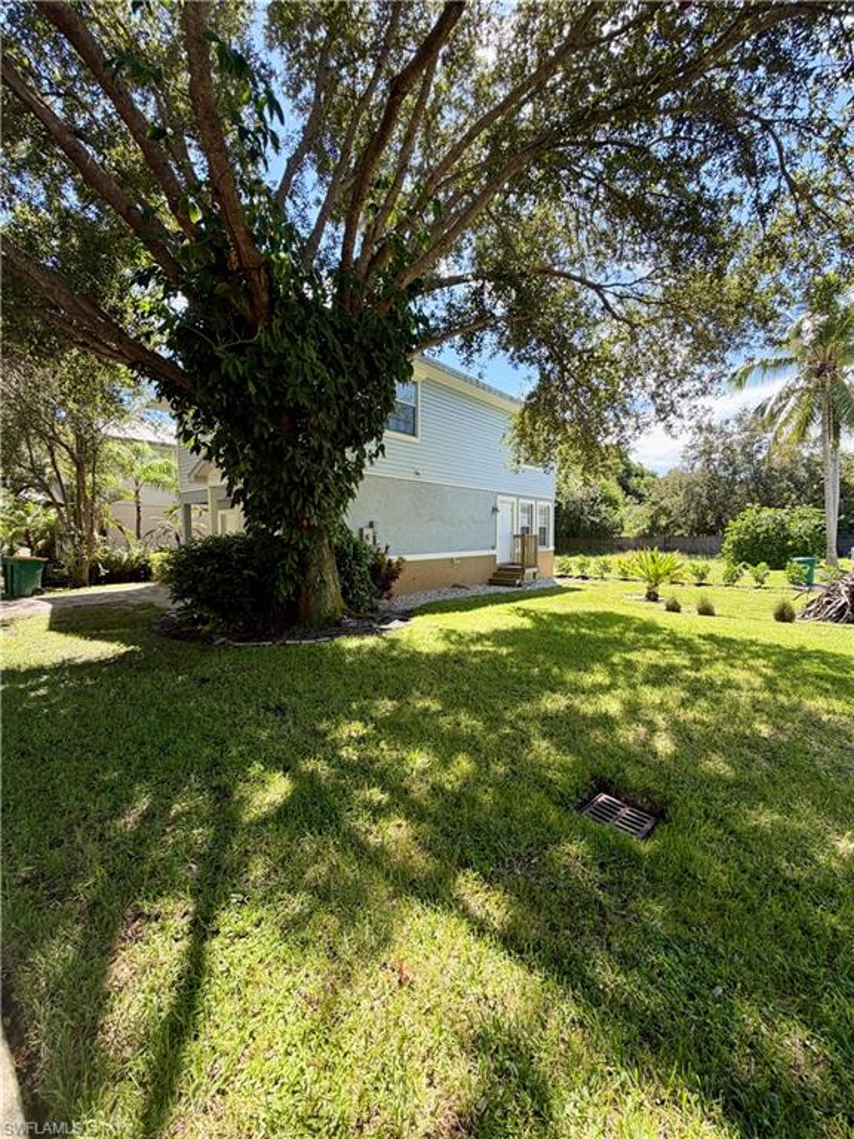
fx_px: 461
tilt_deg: -5.1
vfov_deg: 102.1
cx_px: 427
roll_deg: +0.4
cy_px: 570
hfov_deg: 85.7
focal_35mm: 14
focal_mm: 2.22
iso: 50
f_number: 2.2
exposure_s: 1/306
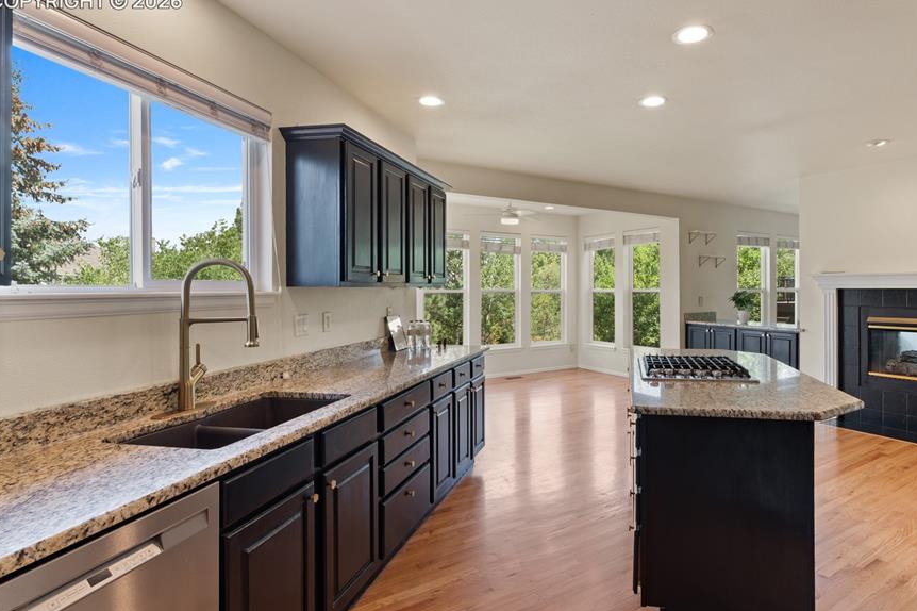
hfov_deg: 84.7
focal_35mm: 20
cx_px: 521
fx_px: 499
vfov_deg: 62.8
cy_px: 278
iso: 125
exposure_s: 1/3
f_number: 9
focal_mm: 11
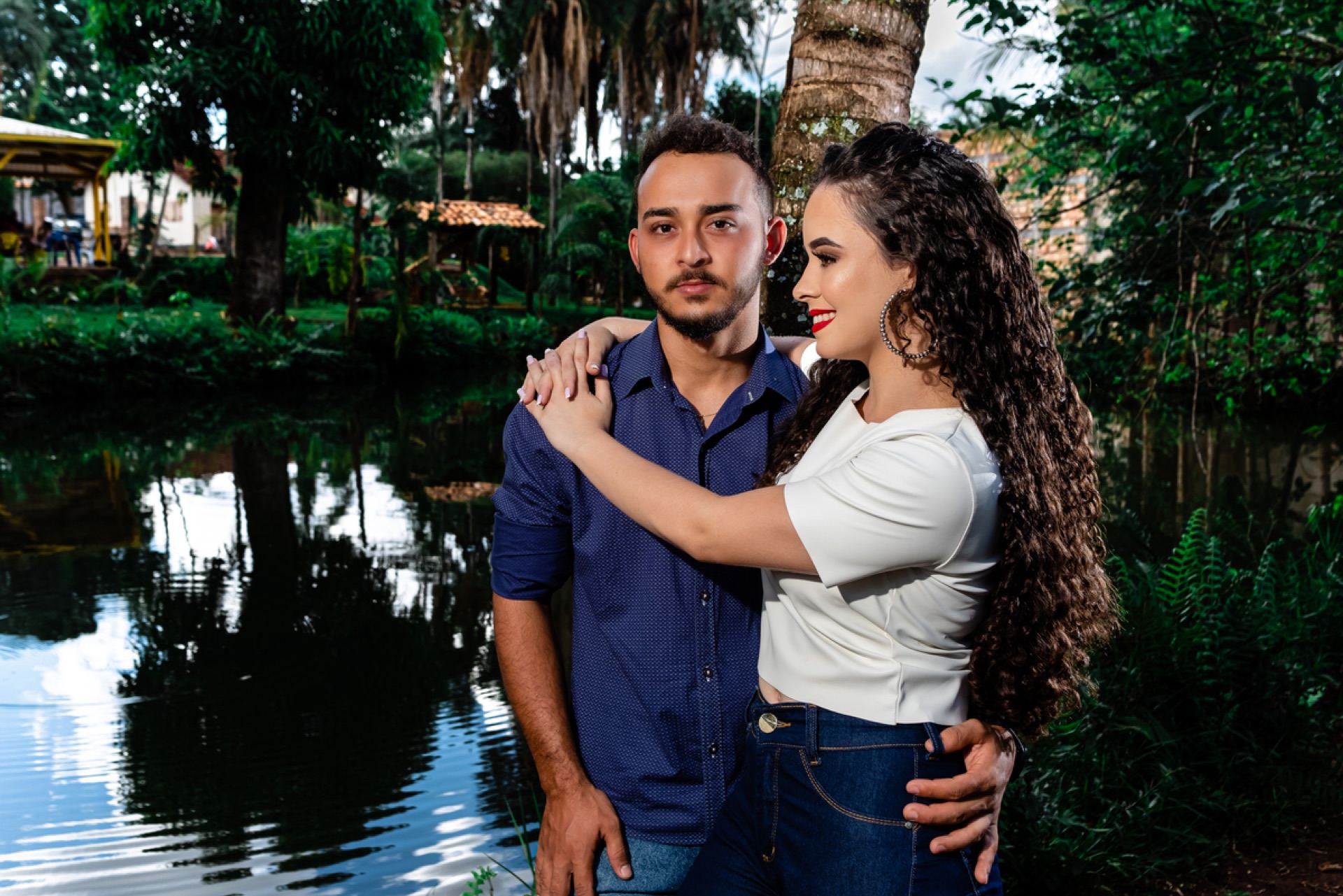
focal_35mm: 35
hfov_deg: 54.4
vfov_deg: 37.9
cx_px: 672
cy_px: 448
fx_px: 1306
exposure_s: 1/200
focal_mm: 23
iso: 100
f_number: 5
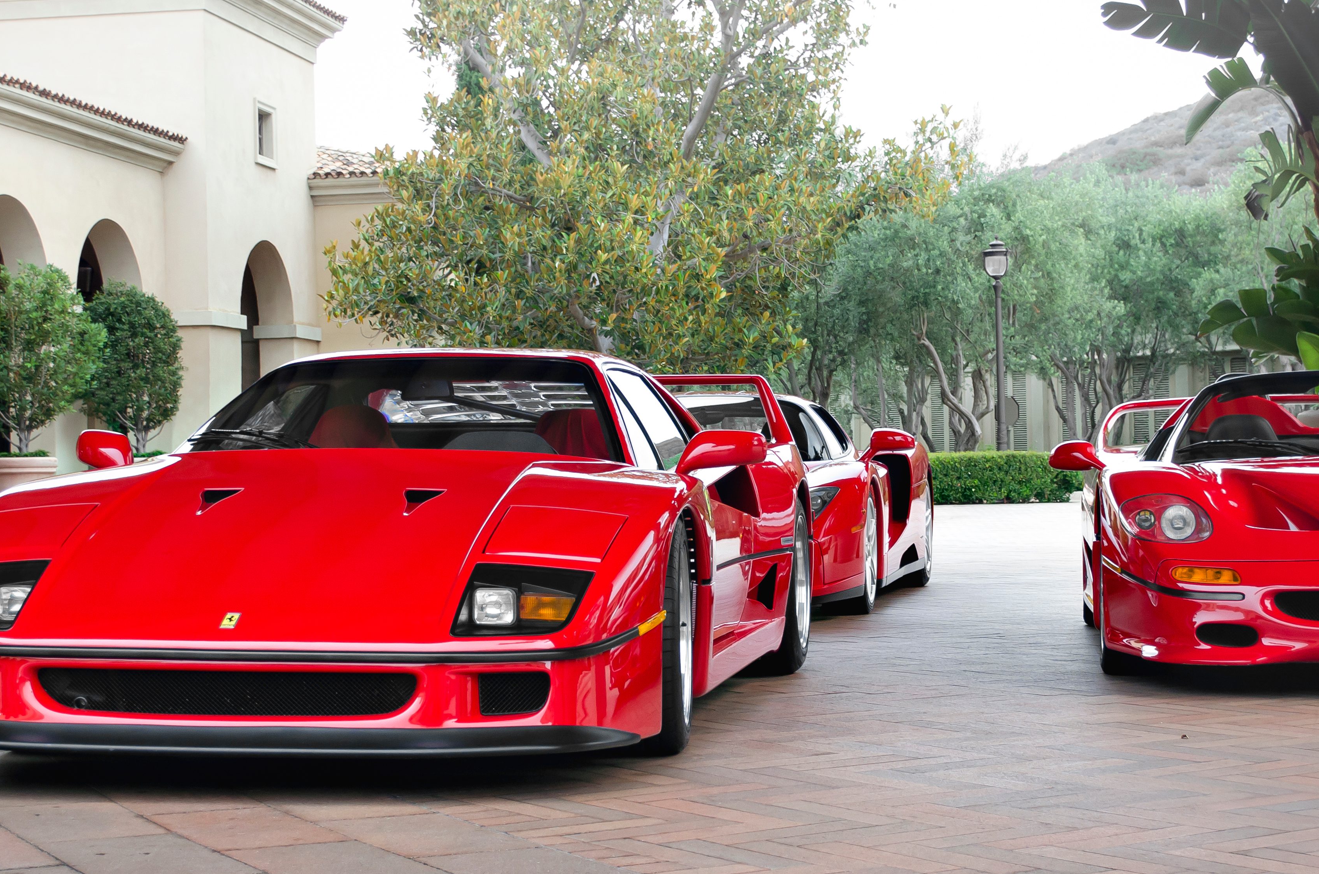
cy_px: 478
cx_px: 774
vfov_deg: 21.1
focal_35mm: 64
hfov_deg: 31.4
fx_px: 2340
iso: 500
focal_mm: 30
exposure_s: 1/80
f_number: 5.6
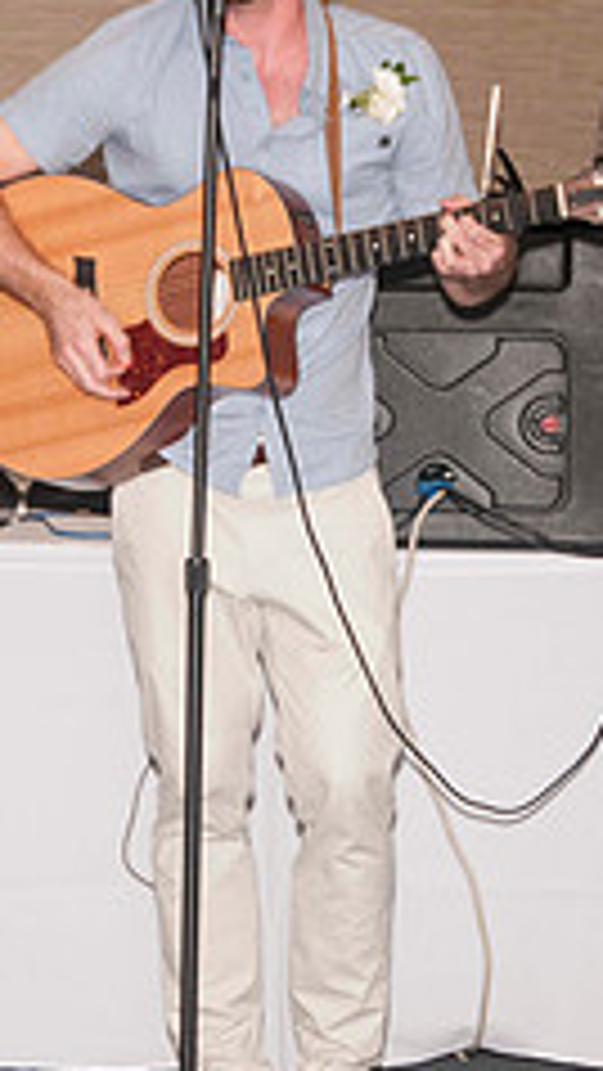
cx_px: 313
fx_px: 5908
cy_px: 446
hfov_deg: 5.8
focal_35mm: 208
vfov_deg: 10.4
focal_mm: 70
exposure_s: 1/60
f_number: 5.6
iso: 400
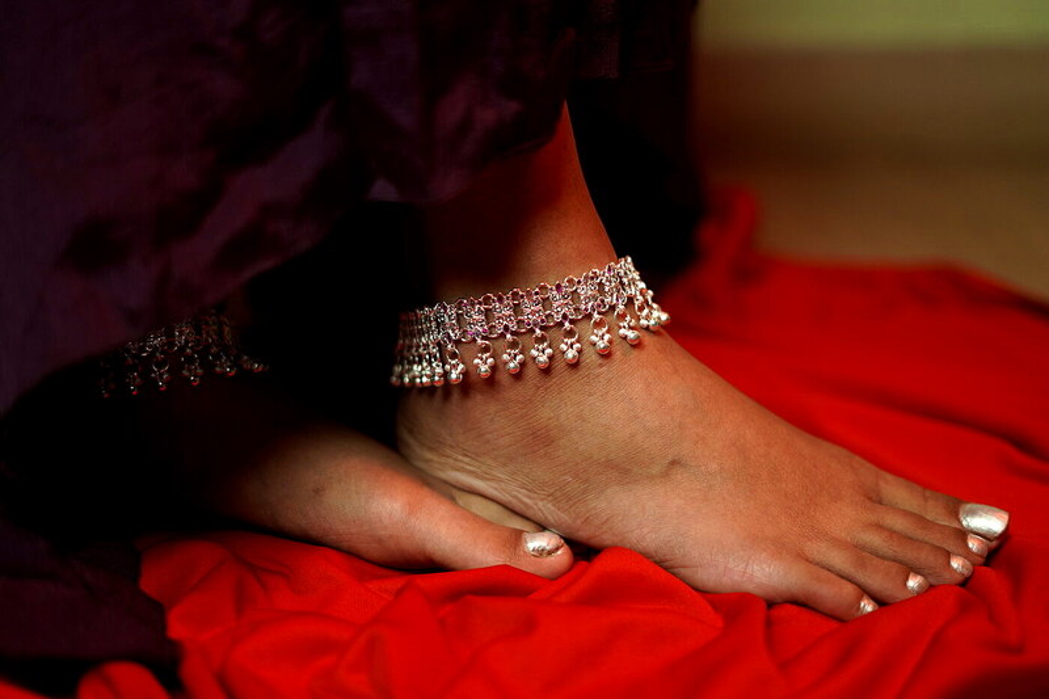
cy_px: 350
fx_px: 1457
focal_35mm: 50
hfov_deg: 39.6
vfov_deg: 27.0
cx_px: 524
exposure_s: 1/160
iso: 400
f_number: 1.8
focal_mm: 50
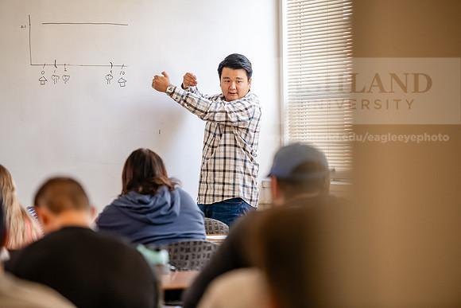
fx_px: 2049
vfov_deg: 8.6
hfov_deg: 12.8
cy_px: 154
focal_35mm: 160
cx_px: 230
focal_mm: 160
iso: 1600
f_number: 3.2
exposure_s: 1/200
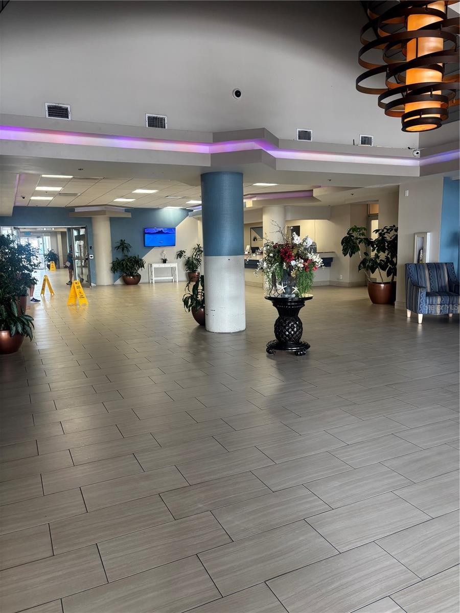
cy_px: 306
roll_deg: +0.6
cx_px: 230
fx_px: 461
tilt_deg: -7.7
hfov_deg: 53.1
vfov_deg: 67.3
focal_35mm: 26
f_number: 1.6
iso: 100
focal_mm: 5.96
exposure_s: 1/60
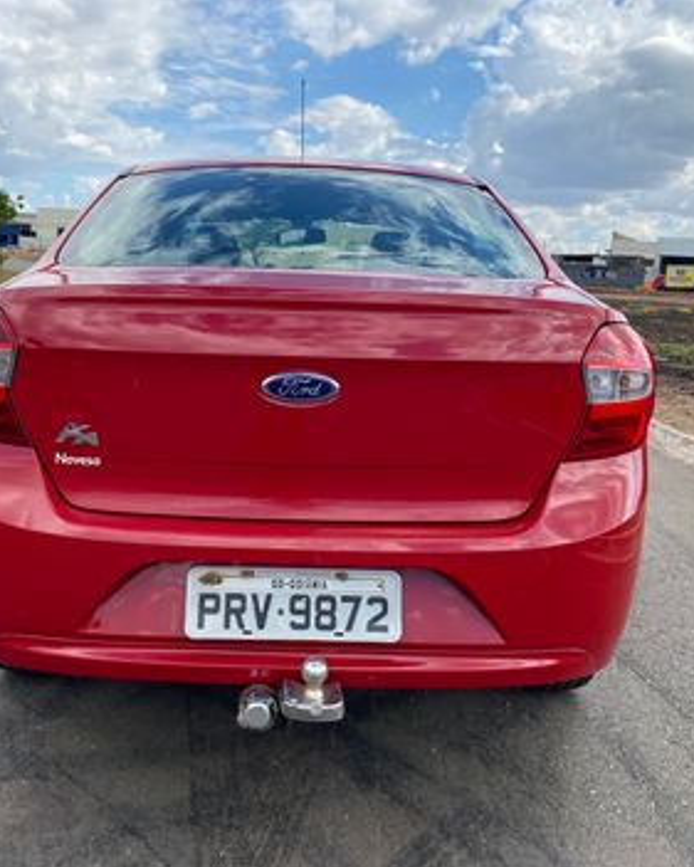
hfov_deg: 43.3
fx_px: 873
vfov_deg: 52.8
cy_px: 435
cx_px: 296
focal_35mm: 34
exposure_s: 1/1504
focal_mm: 4.25
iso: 32
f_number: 1.8
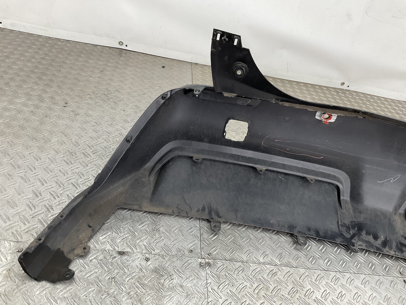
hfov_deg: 61.7
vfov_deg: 48.2
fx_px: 340
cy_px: 152
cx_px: 203
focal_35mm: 29
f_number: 1.8
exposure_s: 1/120
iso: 32
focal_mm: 3
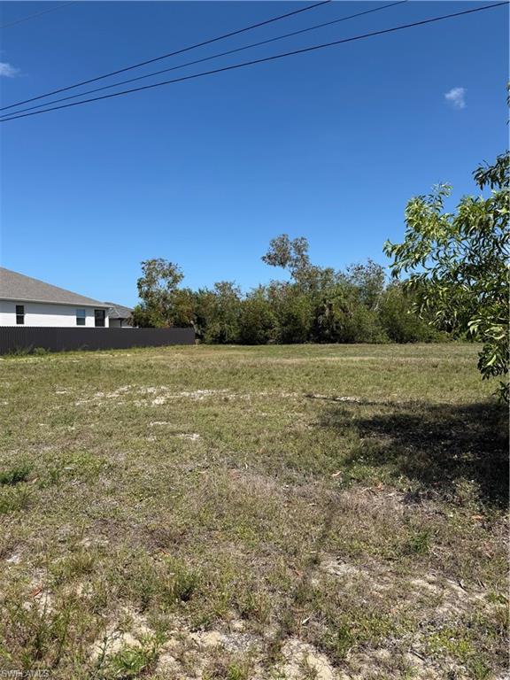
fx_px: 471
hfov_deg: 56.8
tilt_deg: -1.1
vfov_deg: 71.6
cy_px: 340
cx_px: 255
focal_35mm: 24
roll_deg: +0.7
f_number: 1.78
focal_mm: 6.76
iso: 80
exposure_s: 1/4673
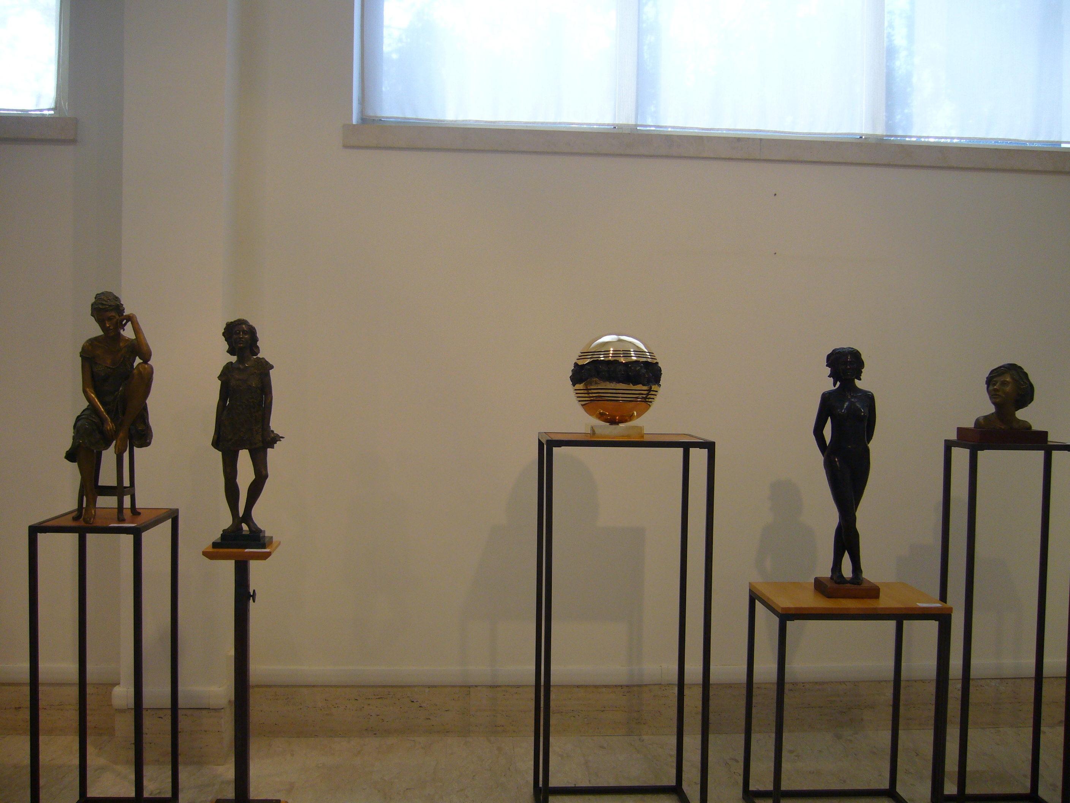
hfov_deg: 52.6
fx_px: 1082
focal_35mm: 35
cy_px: 402
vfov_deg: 40.7
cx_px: 535
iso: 100
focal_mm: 5.8
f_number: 2.8
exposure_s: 1/30
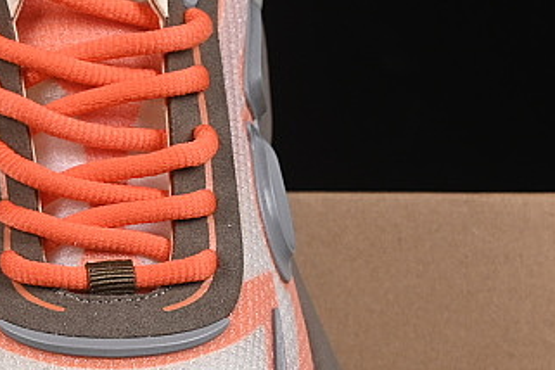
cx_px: -126
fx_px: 3885
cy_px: 301
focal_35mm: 252
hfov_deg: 8.1
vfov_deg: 5.4
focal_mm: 50
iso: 160
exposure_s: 1/80
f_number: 8
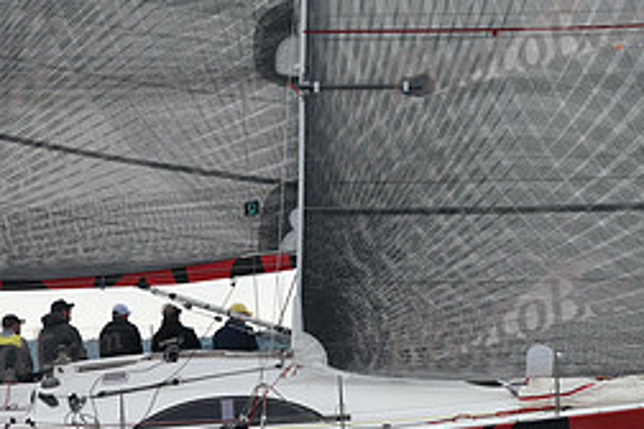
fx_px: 4043
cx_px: 256
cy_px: 208
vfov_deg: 6.1
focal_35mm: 226
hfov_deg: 9.1
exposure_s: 1/800
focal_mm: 98
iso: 400
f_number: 4.5
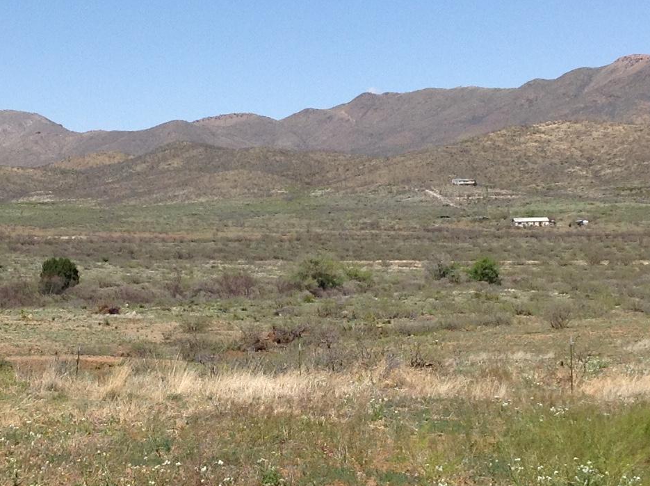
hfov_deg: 20.2
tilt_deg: -1.6
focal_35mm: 97
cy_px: 204
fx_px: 1819
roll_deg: -0.2
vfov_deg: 15.2
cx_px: 210
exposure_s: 1/2519
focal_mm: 4.28
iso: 50
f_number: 2.4
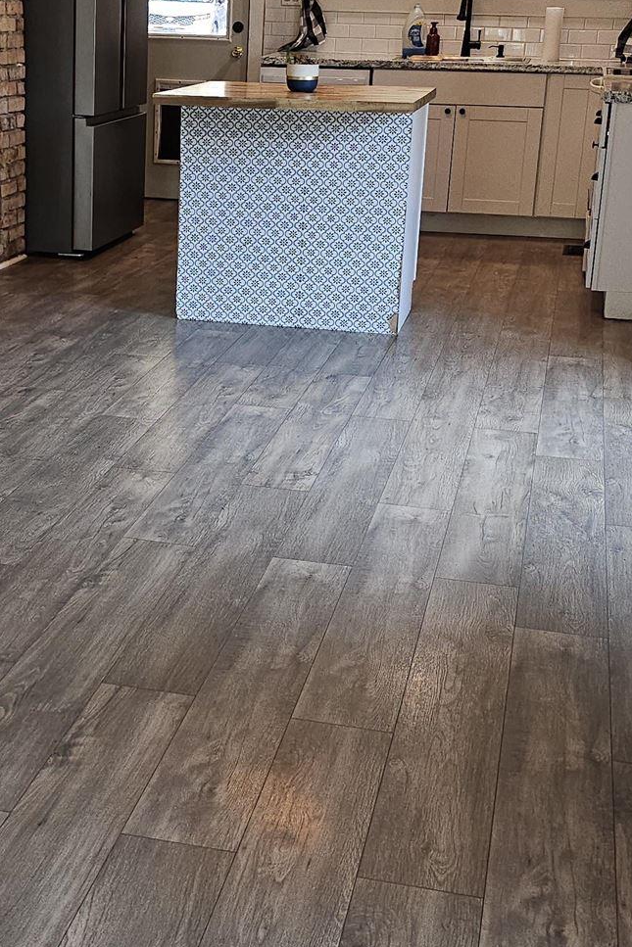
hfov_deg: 23.5
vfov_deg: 35.0
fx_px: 1500
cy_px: 417
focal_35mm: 57
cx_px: 139
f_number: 1.7
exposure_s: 1/40
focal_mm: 6.3
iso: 125
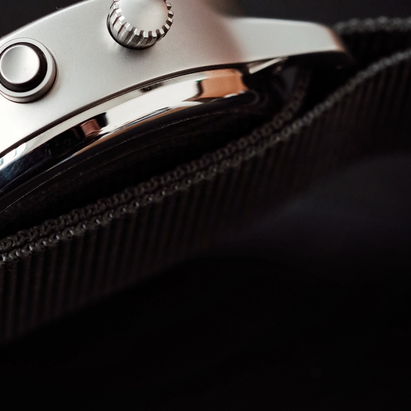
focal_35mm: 155
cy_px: 144
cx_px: 42
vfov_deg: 11.3
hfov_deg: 11.2
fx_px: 2082
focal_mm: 60
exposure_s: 1/160
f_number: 5
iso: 800
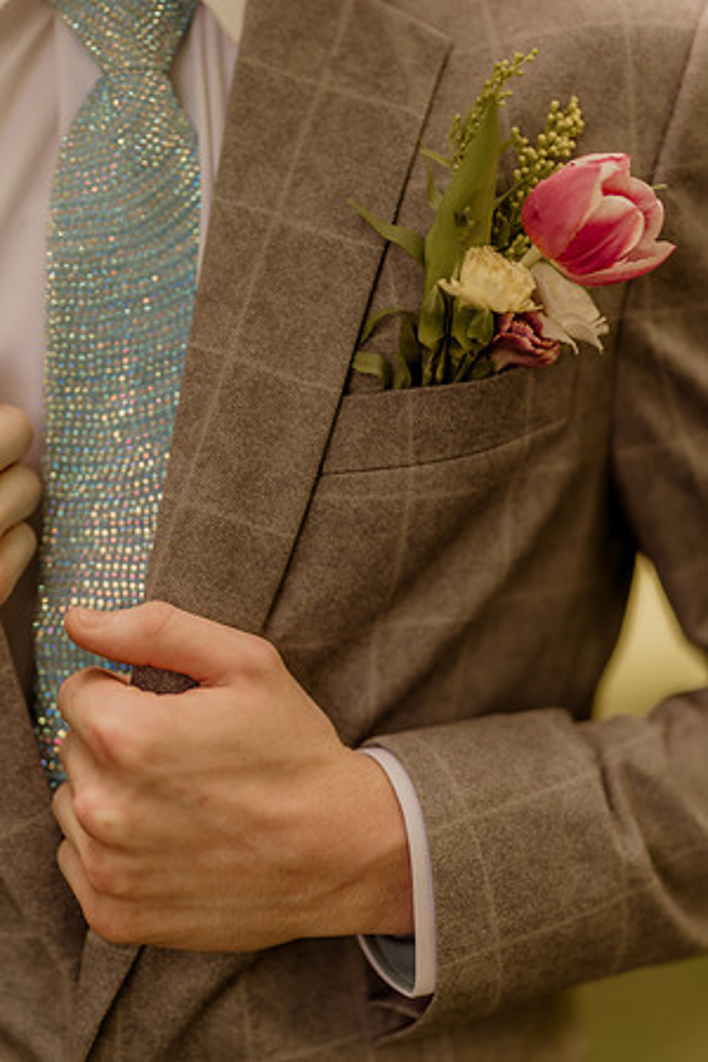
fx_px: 2507
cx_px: 354
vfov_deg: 23.9
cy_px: 531
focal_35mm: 85
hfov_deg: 16.1
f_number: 1.4
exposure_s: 1/1600
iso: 400
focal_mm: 85
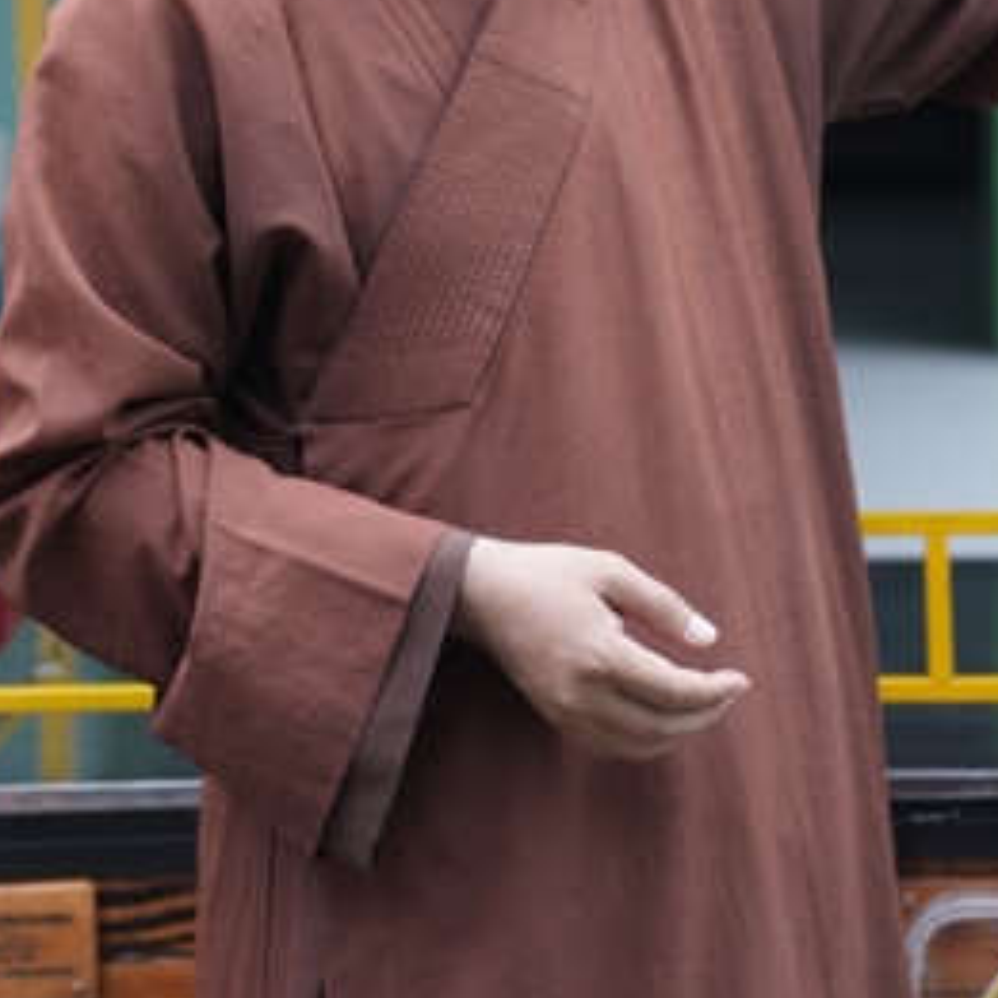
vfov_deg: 13.2
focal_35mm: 131
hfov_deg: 13.3
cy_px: 172
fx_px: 4273
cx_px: 656
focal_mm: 62
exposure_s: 1/400
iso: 320
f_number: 2.8
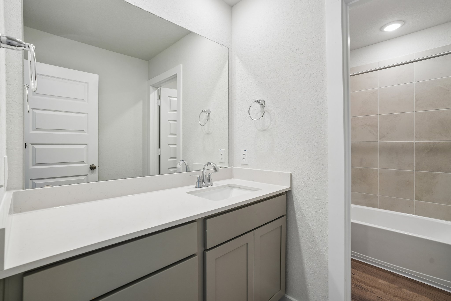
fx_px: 200
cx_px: 226
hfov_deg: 96.7
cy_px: 150
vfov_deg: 73.7
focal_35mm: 16
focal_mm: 16
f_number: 8
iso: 400
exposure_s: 1/30
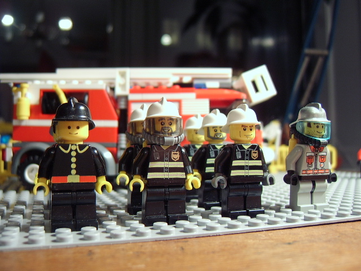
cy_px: 136
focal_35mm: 31
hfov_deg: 58.4
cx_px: 180
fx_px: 323
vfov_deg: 45.4
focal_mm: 8.13
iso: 100
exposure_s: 1/4
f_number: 2.7
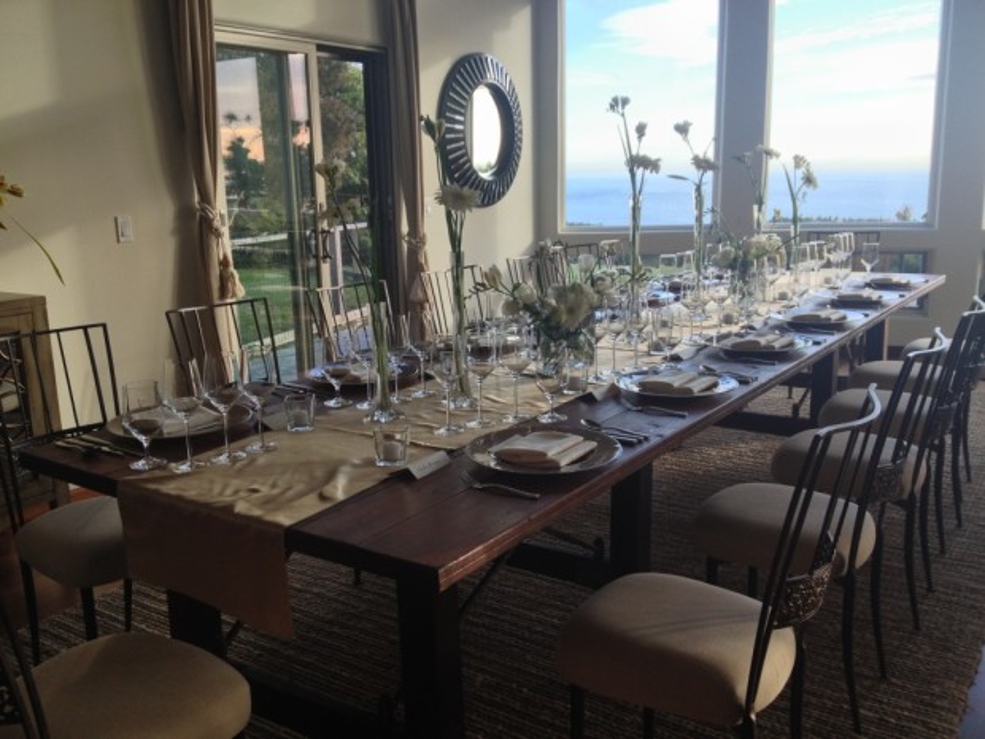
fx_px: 996
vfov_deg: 40.7
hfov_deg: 52.6
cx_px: 492
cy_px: 370
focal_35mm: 35
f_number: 2.4
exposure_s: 1/120
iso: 64
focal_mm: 4.28
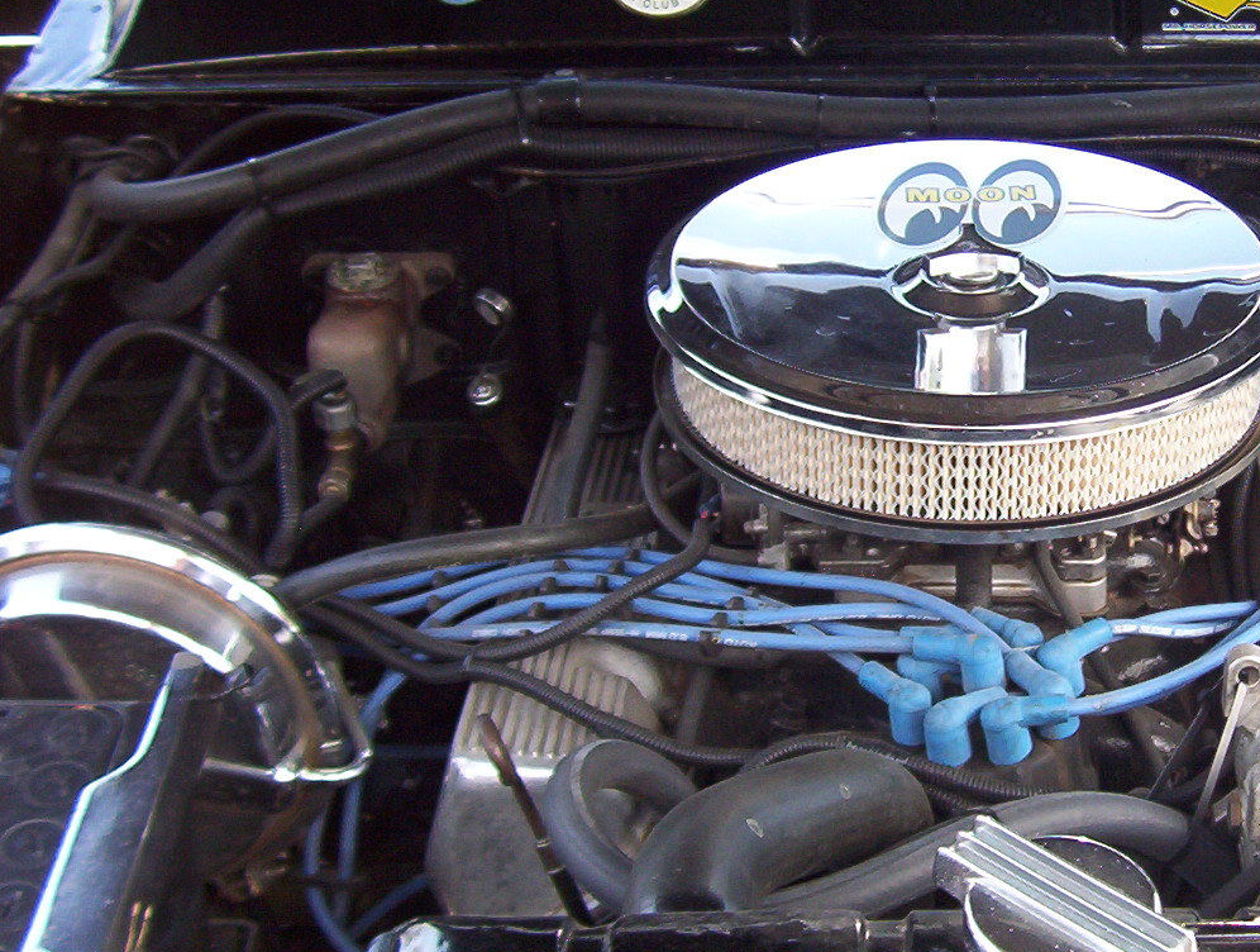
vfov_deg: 24.9
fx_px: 2153
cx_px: 1022
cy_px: 419
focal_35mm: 59
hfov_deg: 31.7
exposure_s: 1/152
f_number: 2.76
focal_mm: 5.54
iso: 100
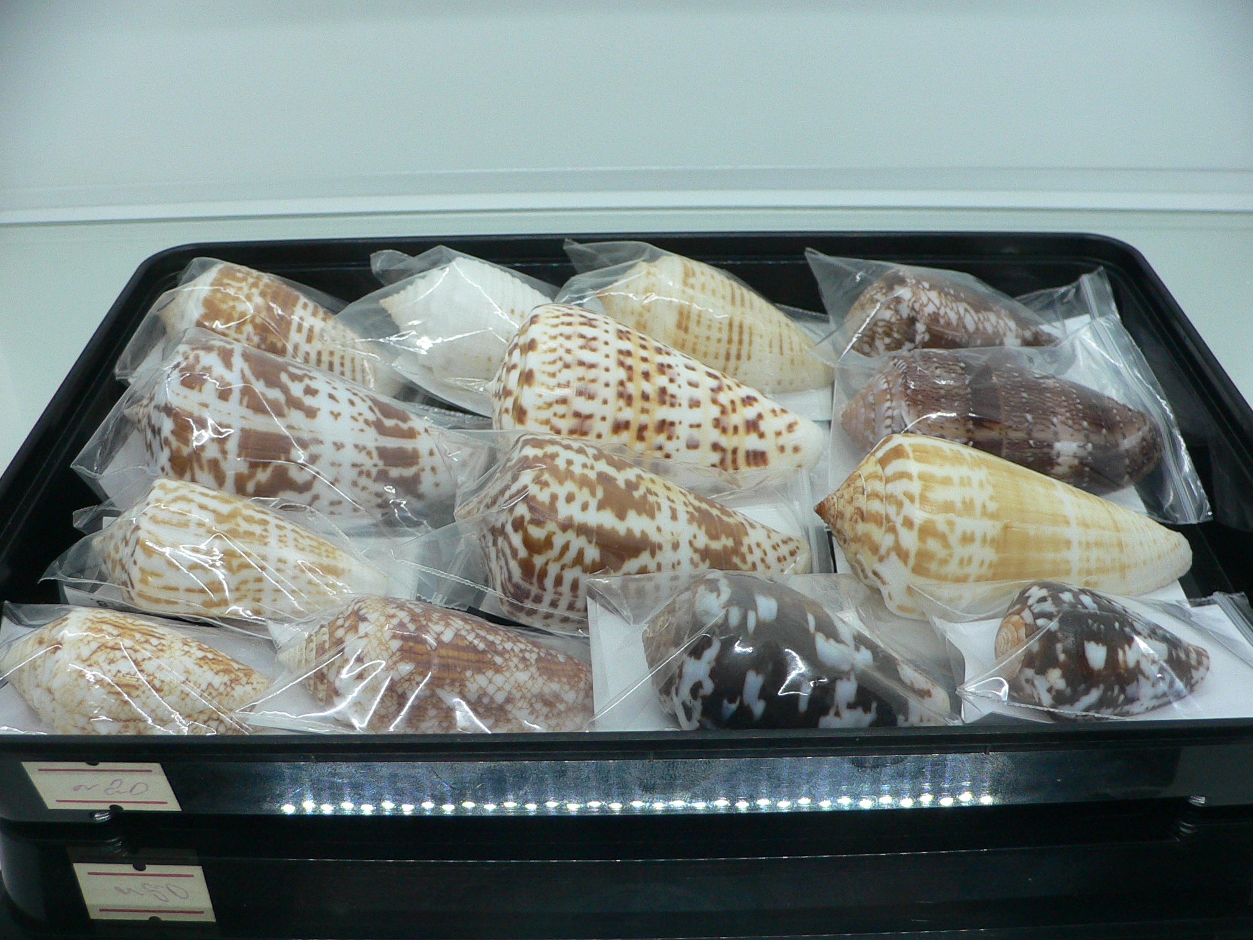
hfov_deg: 52.6
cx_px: 626
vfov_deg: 40.7
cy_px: 470
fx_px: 1267
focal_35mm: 35
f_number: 2.8
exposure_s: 1/60
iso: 150
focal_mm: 4.6
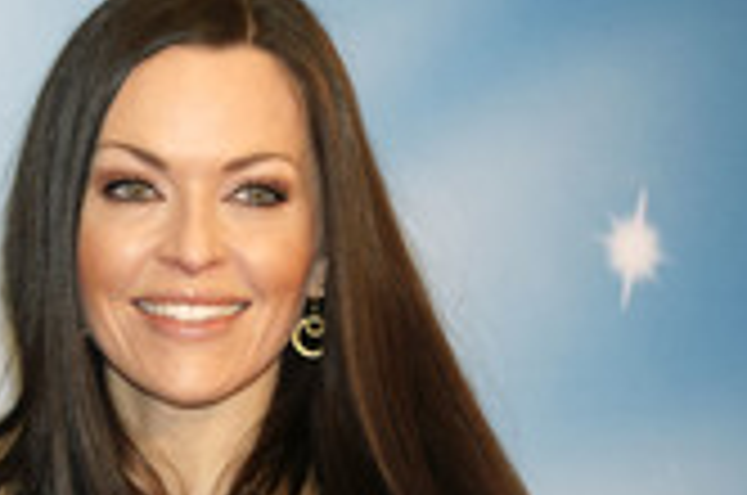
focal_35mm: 346
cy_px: 310
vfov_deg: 4.0
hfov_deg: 5.9
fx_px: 7173
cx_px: -140
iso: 200
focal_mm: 85
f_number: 5
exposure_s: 1/100
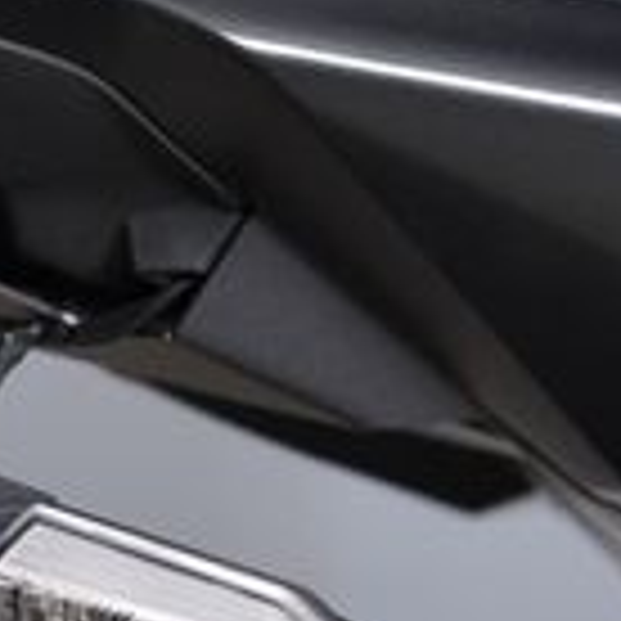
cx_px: 603
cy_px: -74
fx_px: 6718
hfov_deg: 5.3
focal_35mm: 331
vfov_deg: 5.3
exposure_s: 1/100
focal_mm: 84
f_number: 4
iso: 1600
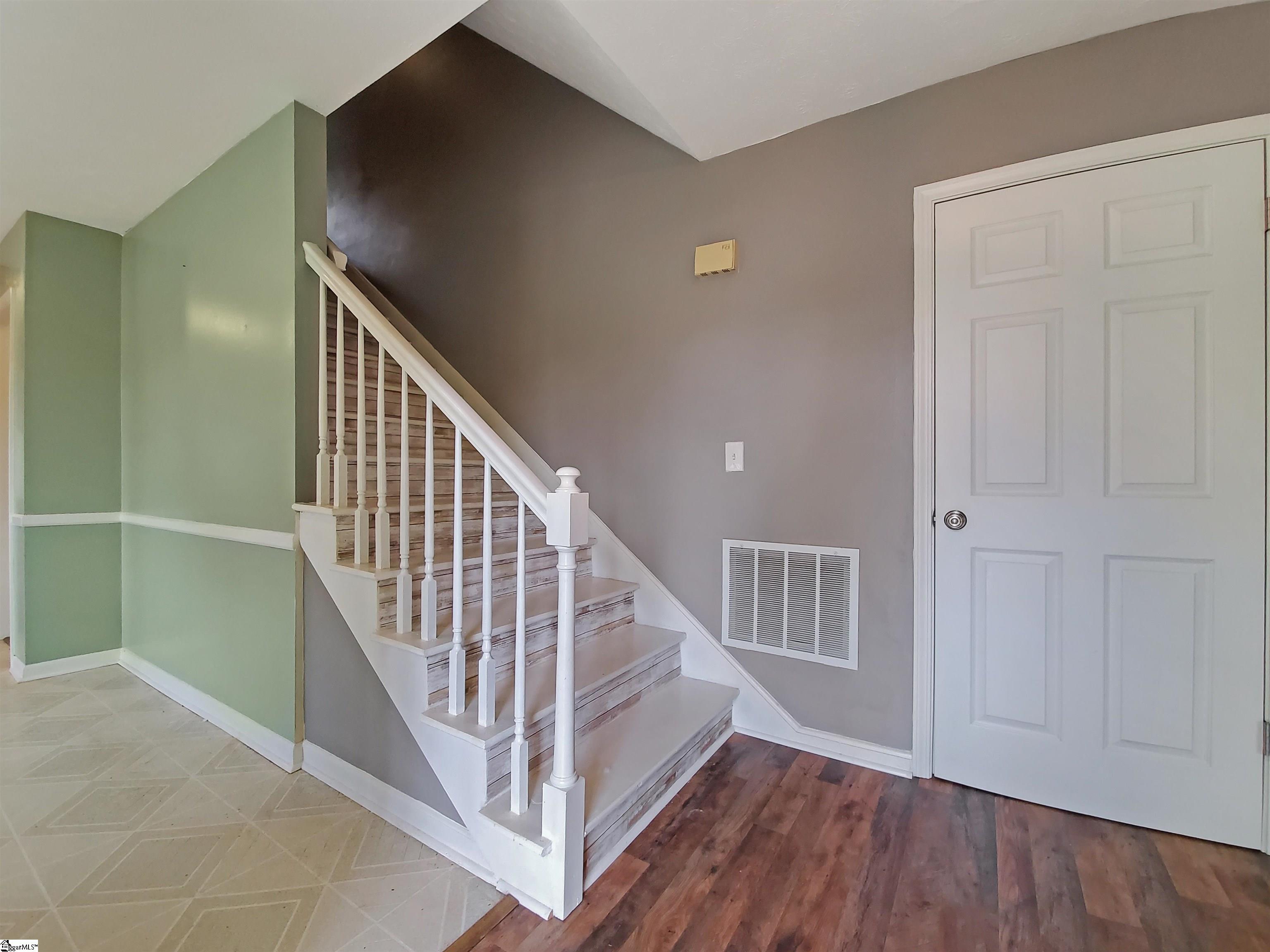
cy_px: 476
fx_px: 477
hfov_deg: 106.2
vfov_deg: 89.9
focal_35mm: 13
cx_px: 635
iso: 250
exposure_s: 1/60
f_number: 2.2
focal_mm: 1.8
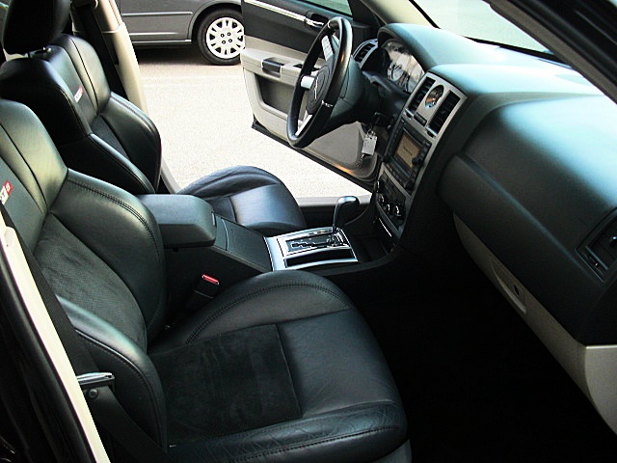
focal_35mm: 36
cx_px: 308
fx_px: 642
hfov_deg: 51.4
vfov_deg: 39.7
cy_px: 232
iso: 200
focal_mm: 6.3
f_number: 2.8
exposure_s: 1/100
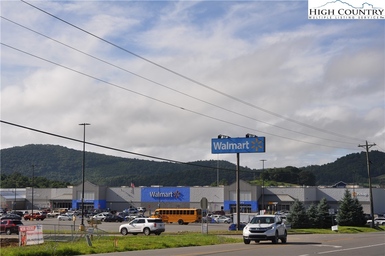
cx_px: 192
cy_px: 128
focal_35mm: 60
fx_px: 641
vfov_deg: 22.6
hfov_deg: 33.4
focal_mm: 40
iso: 200
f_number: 10
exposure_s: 1/400
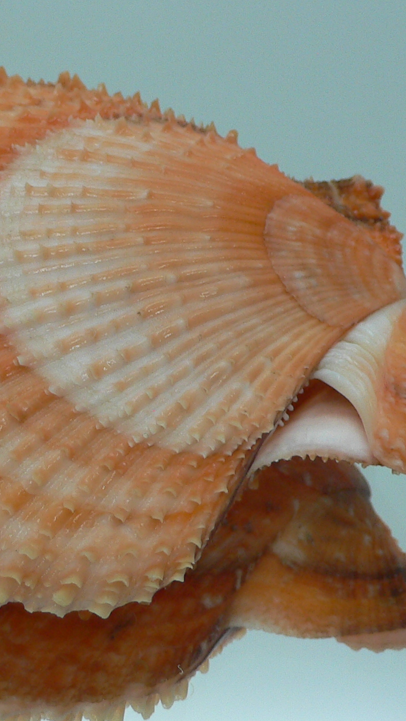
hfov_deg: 19.6
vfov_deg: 34.3
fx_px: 1167
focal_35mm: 61
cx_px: 89
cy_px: 326
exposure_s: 1/60
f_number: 2.8
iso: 80
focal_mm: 4.6
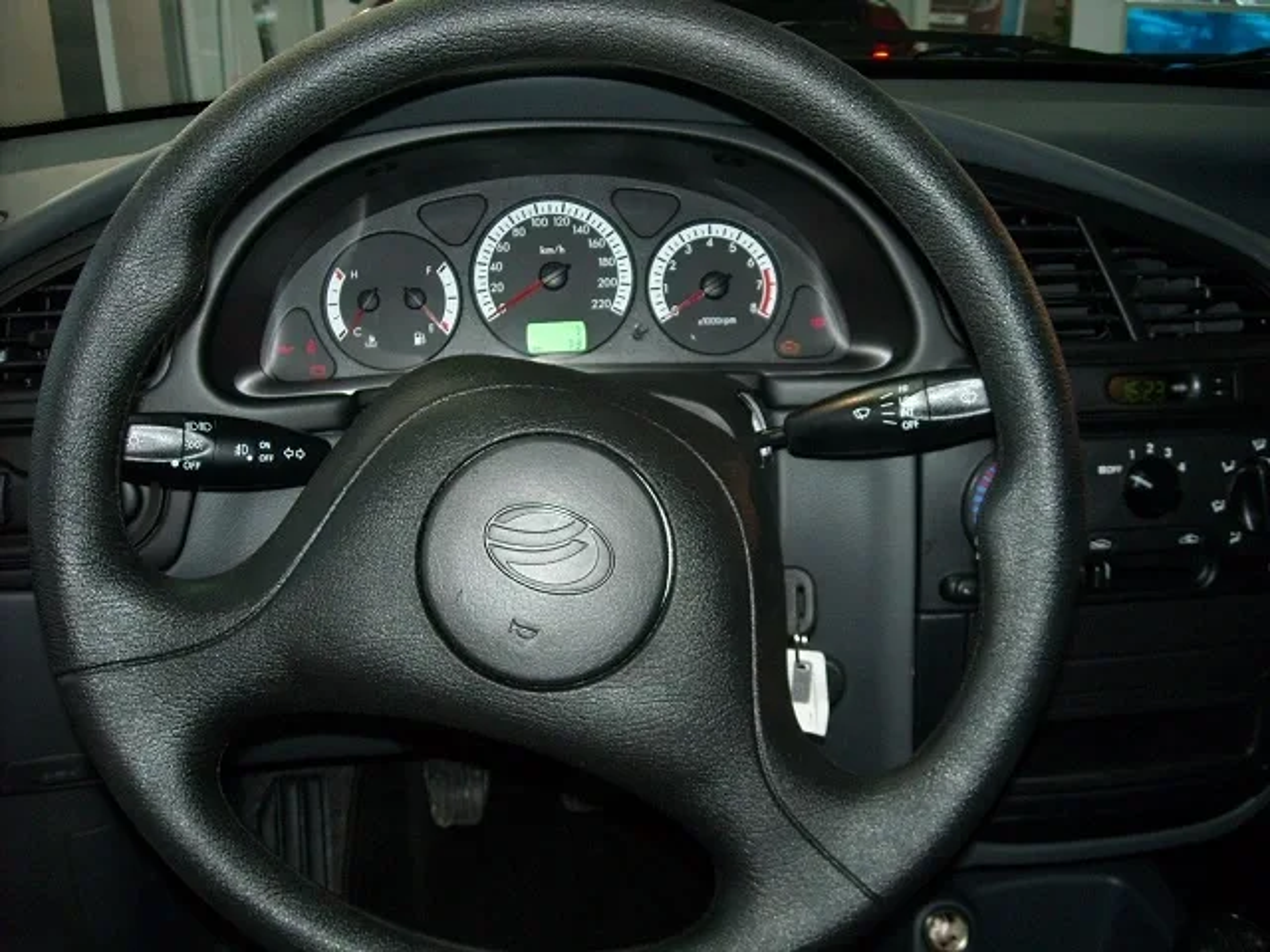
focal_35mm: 35
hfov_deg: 52.6
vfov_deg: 40.7
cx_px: 635
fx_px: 1284
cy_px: 476
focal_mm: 5.7
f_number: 2.8
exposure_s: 1/60
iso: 200
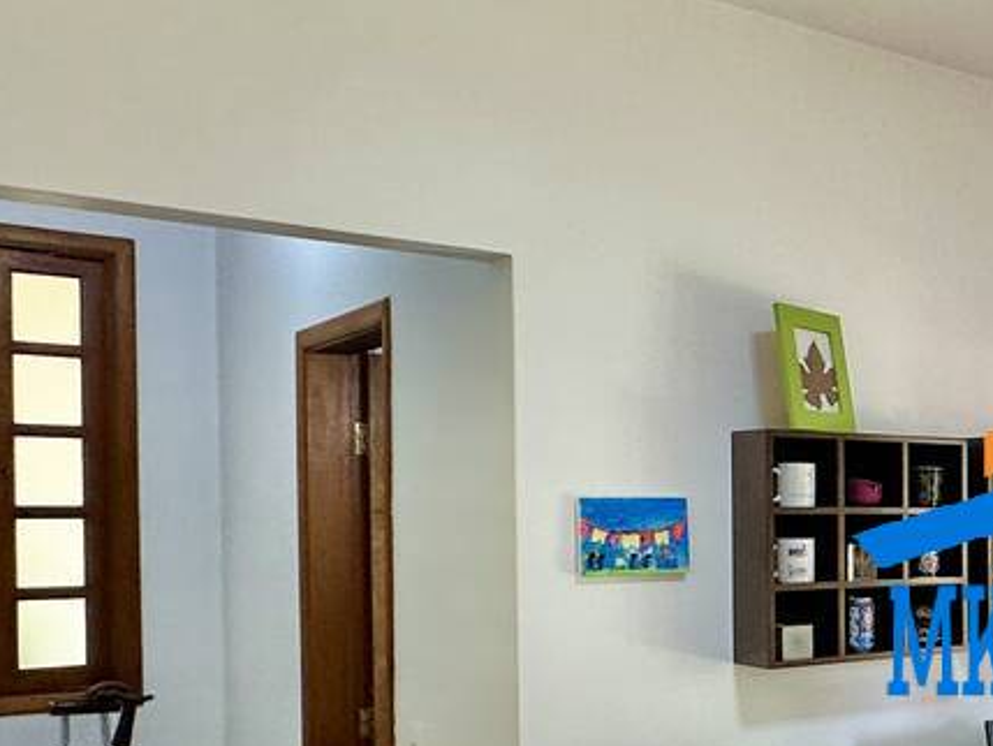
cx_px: 1252
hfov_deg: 32.0
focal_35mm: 47
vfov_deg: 30.5
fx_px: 1349
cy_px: 544
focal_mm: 2.22
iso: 100
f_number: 2.2
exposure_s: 1/99
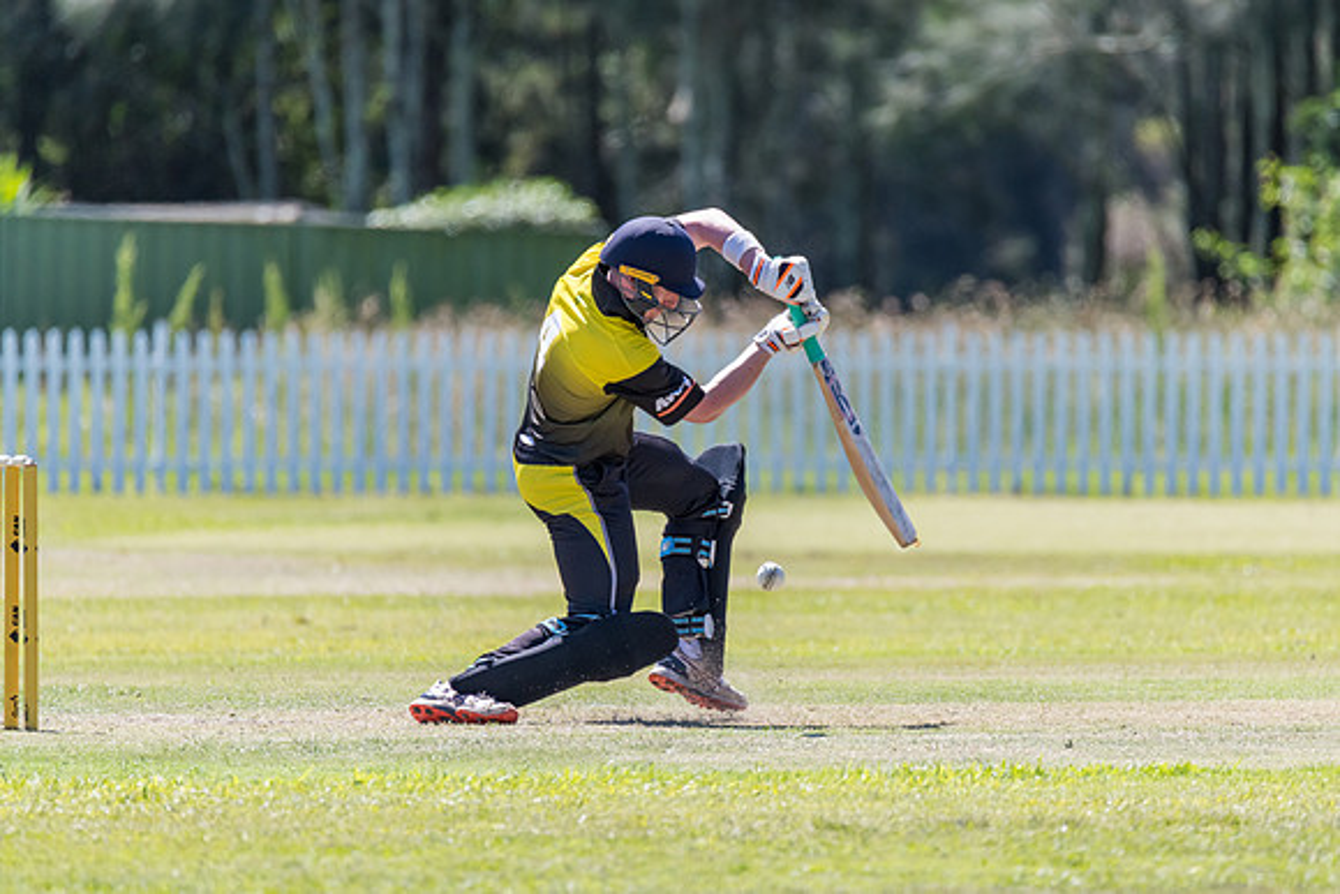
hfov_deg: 3.2
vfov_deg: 2.1
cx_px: 710
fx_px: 23839
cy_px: 424
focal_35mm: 640
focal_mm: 600
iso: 1000
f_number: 6.3
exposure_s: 1/2000
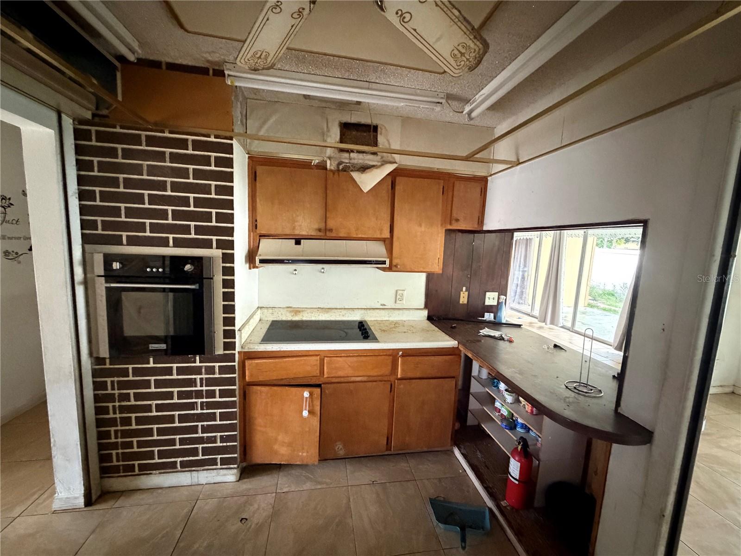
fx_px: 300
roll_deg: -2.8
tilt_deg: -6.7
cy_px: 278
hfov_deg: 102.1
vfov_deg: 85.7
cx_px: 370
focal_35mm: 14
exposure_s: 1/53
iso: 1250
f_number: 2.2
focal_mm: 2.22
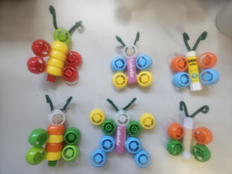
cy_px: 87
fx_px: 154
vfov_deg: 58.9
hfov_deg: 73.9
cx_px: 116
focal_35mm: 23
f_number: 1.8
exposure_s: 1/100
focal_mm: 5.4
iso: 125
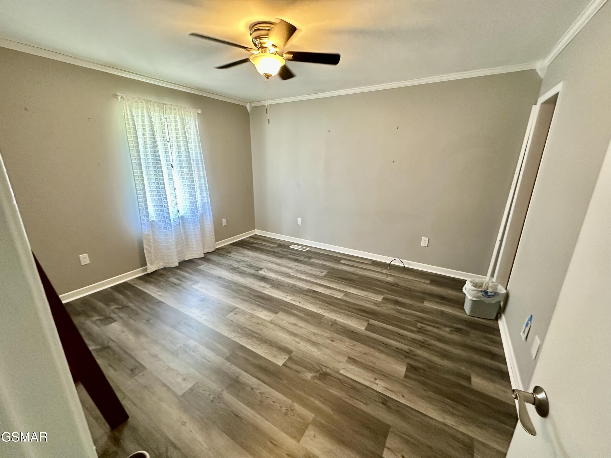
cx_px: 306
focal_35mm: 14
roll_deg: -0.8
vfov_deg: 85.7
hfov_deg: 102.1
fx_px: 247
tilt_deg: -16.6
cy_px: 229
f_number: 2.2
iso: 320
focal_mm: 2.22
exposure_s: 1/60
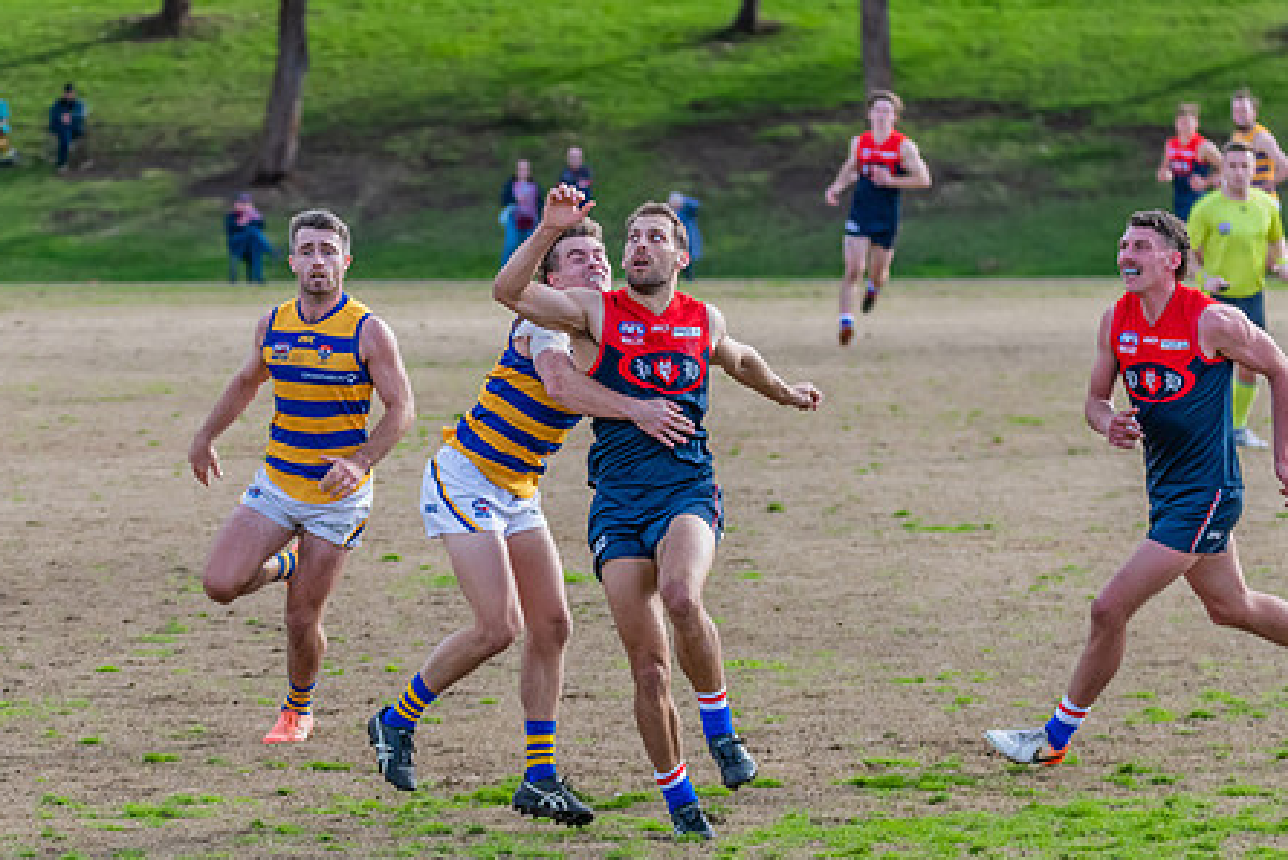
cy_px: 466
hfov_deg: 6.4
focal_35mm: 323
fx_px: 11559
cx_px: 696
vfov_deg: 4.3
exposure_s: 1/1600
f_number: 5
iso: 900
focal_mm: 170
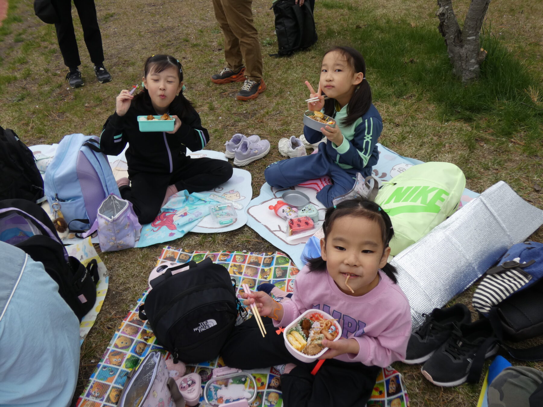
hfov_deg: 60.0
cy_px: 204
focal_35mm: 30
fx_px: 471
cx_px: 272
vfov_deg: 46.8
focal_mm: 5.3
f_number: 3.3
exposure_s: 1/500
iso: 80
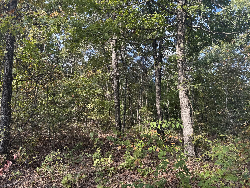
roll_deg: +0.3
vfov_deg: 56.8
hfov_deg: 71.6
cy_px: 94
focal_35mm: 24
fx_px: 173
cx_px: 125
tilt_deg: +3.8
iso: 80
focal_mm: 6.76
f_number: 1.78
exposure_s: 1/522
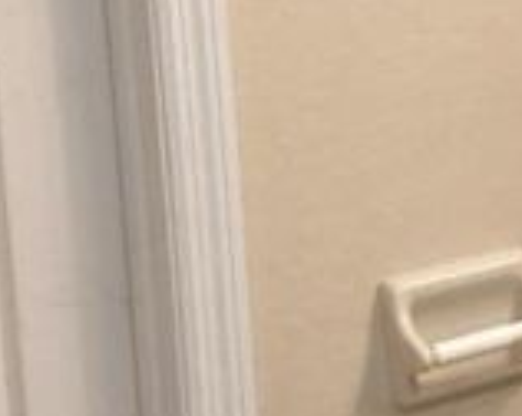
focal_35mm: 135
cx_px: 775
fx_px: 2083
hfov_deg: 13.5
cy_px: 96
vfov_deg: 11.4
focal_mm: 3.3
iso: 320
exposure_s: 1/60
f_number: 2.4
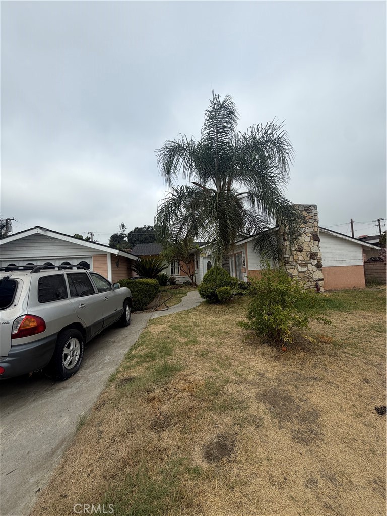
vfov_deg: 102.1
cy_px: 258
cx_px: 194
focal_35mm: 14
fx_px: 209
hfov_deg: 85.7
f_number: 2.2
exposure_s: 1/770
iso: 32
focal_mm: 2.22
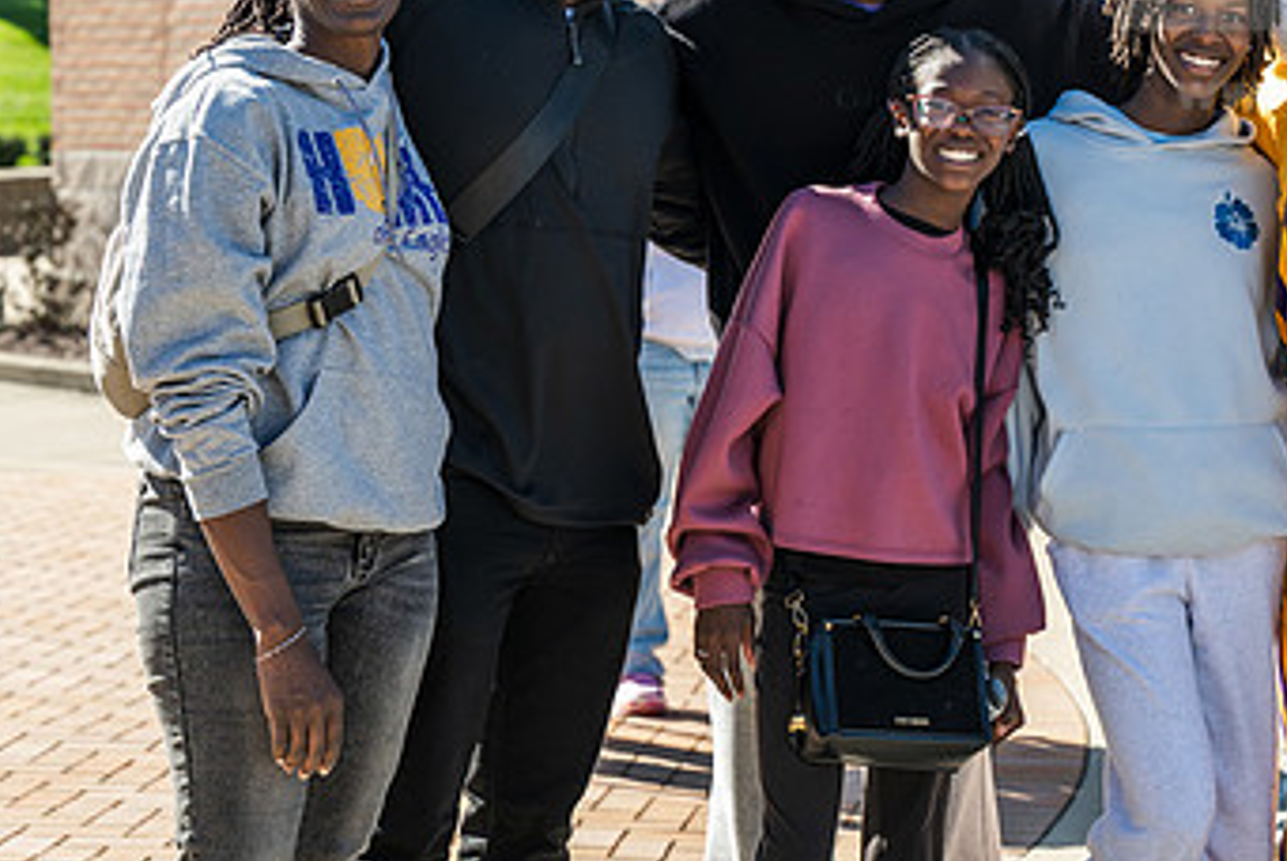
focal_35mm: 119
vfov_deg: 11.5
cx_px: 1004
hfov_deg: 17.1
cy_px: 172
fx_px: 4258
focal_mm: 70
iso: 200
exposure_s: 1/500
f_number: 4.5
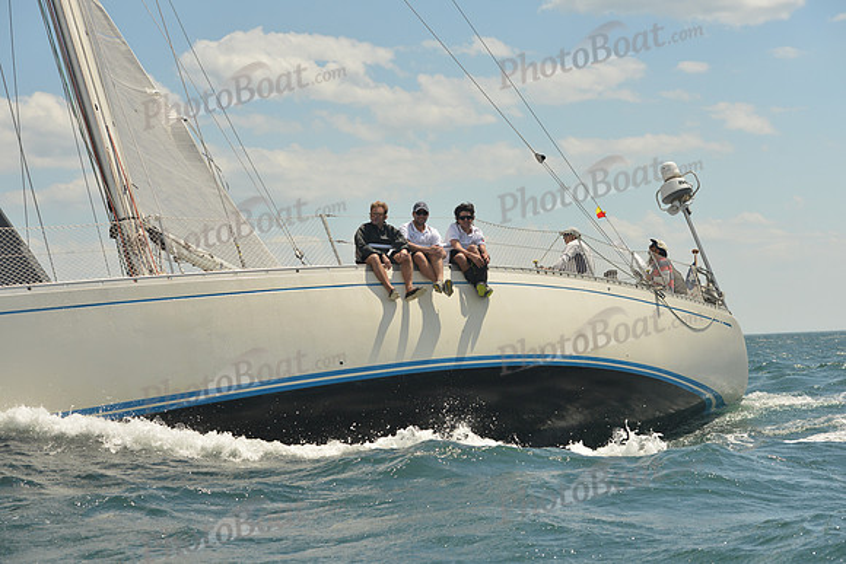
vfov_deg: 18.2
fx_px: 1763
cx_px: 423
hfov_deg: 27.0
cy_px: 282
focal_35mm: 75
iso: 400
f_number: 7.1
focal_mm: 75
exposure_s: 1/800
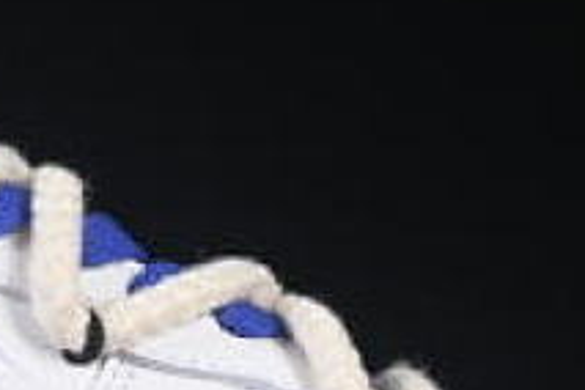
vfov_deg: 3.6
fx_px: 6175
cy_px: 332
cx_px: -140
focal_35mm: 380
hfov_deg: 5.4
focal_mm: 50
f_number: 8
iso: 160
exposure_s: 1/100
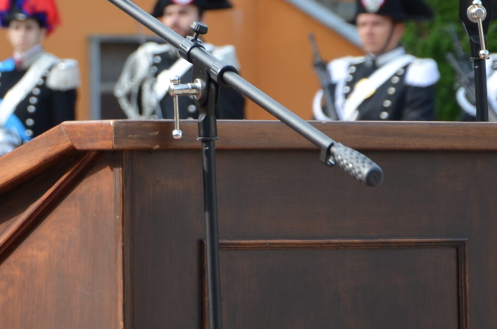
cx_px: -32
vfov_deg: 3.9
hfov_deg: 5.8
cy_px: -90
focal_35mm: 353
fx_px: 4869
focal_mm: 85
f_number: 6.3
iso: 200
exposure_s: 1/200
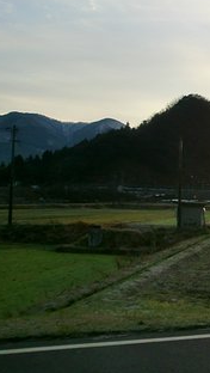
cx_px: 294
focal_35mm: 50
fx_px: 494
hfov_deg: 21.1
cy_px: 147
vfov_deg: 41.1
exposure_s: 1/160
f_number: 7.8
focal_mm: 4.65
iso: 64
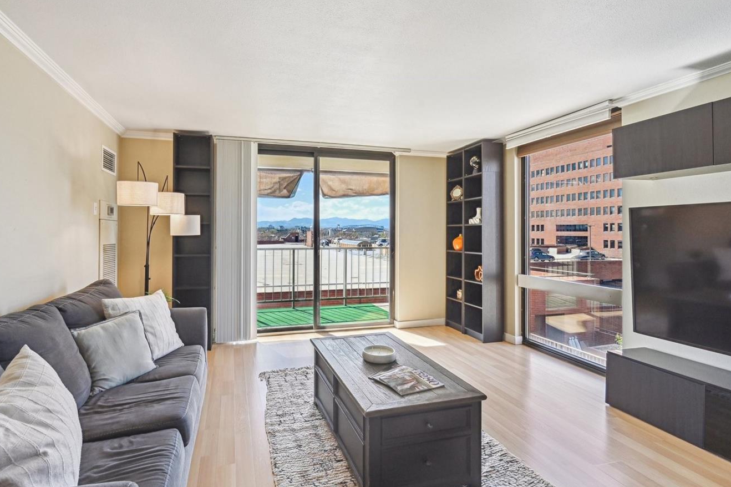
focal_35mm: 17
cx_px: 330
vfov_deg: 70.3
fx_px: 345
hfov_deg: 93.0
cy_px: 227
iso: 400
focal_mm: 14
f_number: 10
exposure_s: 1/60
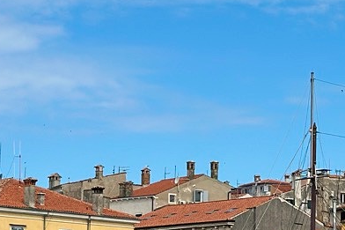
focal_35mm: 163
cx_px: 339
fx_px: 1561
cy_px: 222
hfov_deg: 12.5
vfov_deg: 8.4
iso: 100
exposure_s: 1/8197
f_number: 1.78
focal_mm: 6.86
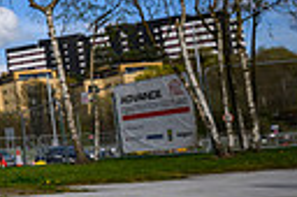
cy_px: 52
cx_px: -353
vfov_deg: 12.5
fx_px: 898
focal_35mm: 109
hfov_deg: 14.4
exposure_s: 1/5000
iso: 500
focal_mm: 24
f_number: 5.6
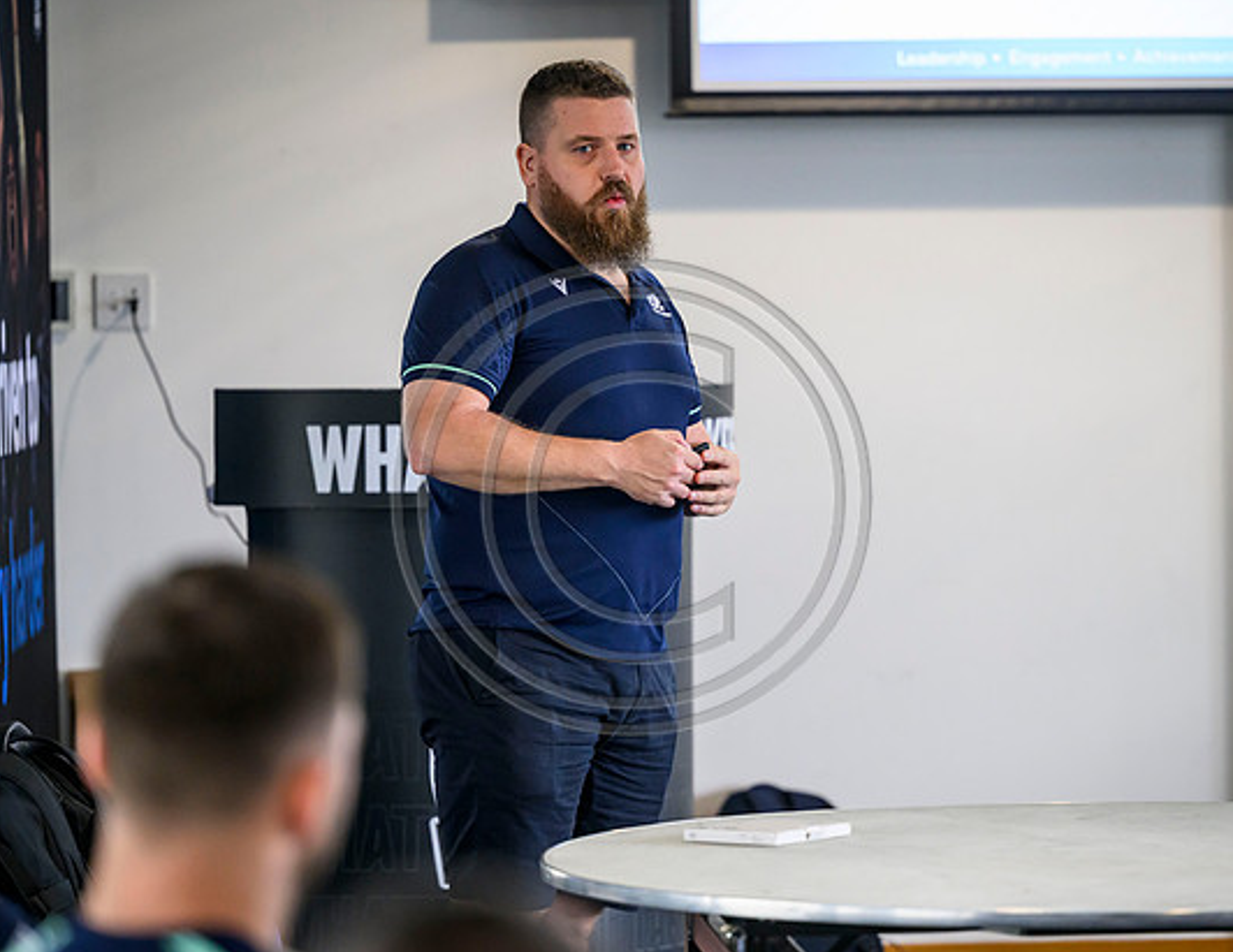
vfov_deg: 9.1
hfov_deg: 11.8
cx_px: 670
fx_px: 5977
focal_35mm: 166
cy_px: 497
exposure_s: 1/500
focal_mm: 135
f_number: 2.8
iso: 2500
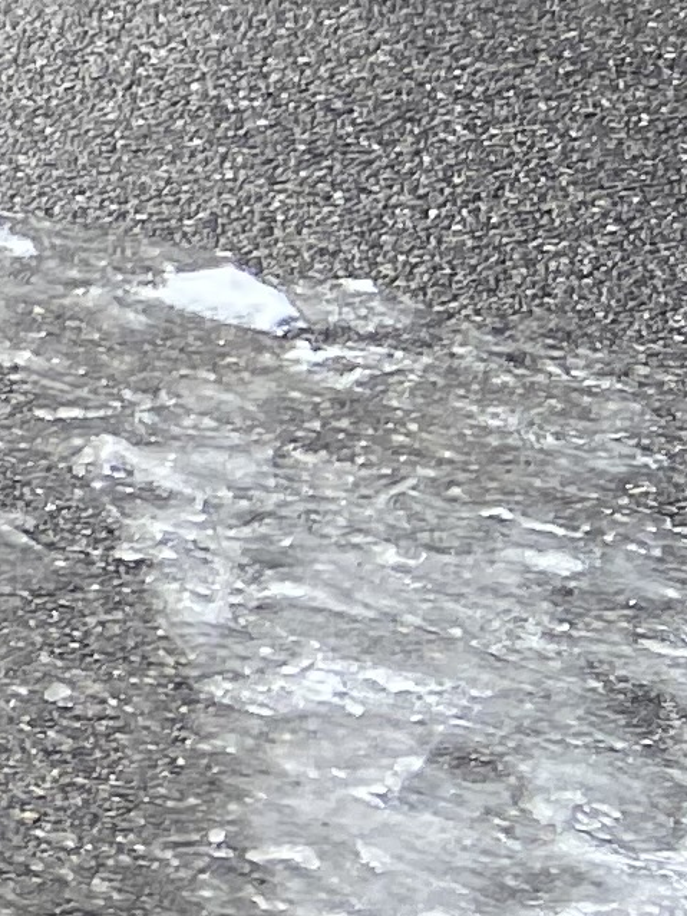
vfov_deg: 11.9
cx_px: -2032
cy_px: 33
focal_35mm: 164
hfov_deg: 7.0
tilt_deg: -18.3
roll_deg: -0.4
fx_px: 4341
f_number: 1.8
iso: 40
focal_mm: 4.25
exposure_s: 1/122
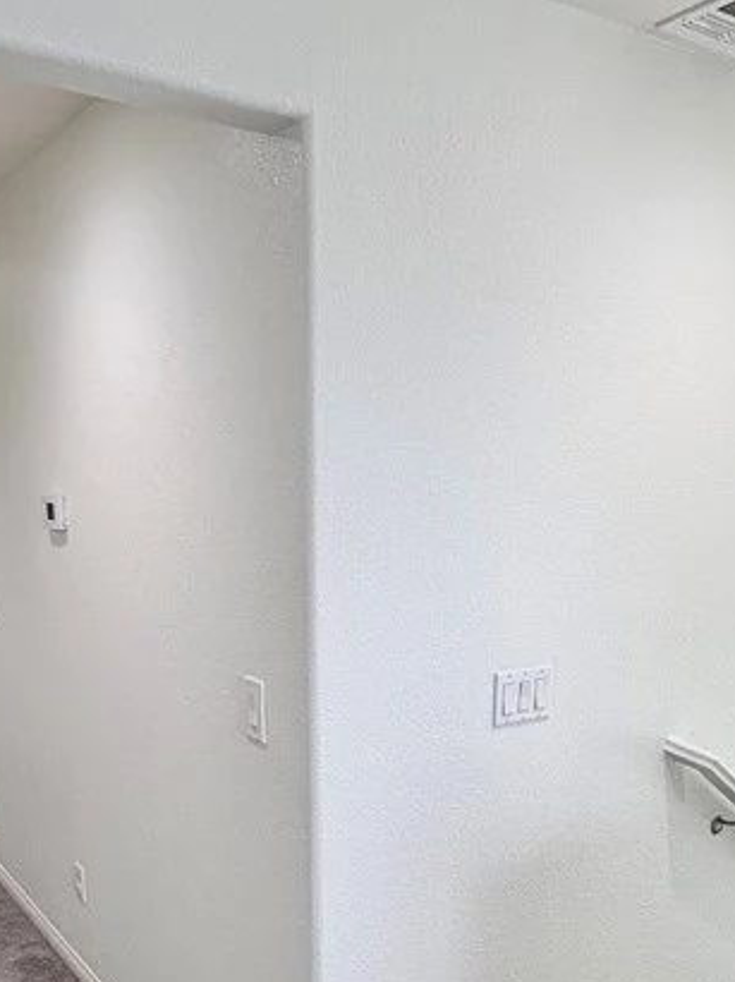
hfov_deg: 40.6
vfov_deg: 50.7
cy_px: 726
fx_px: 992
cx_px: 350
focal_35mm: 35
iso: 125
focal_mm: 2.22
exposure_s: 1/120
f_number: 2.2
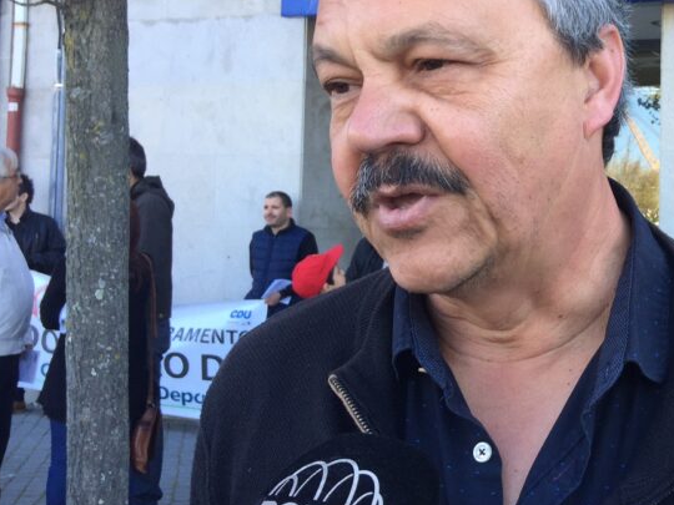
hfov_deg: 33.0
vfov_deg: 26.5
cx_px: 619
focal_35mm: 55
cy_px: 198
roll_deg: -2.1
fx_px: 1071
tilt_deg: +1.9
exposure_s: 1/107
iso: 32
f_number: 2.2
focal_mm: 4.15
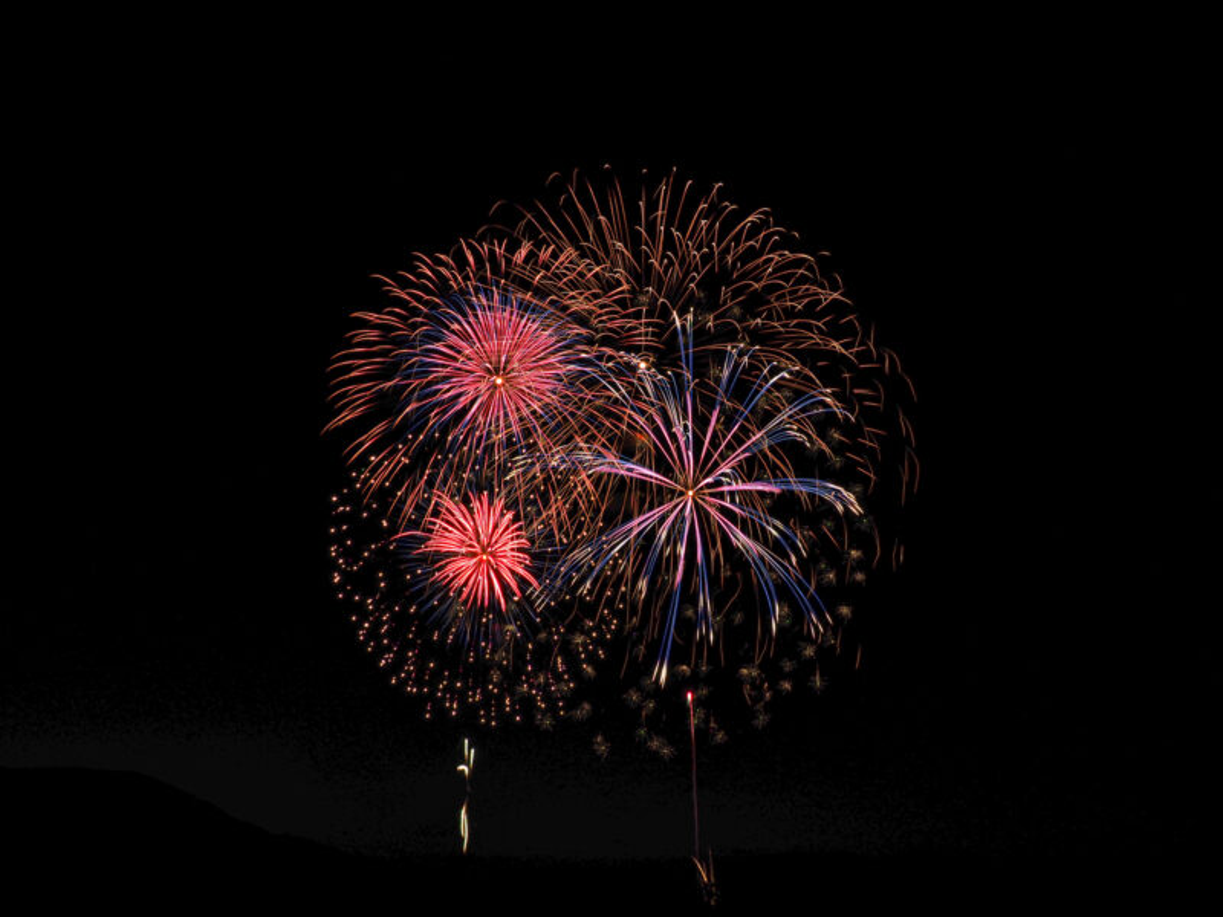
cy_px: 458
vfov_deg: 44.2
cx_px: 612
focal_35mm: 32
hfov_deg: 56.8
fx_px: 1131
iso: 200
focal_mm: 16
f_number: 8
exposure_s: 1/2
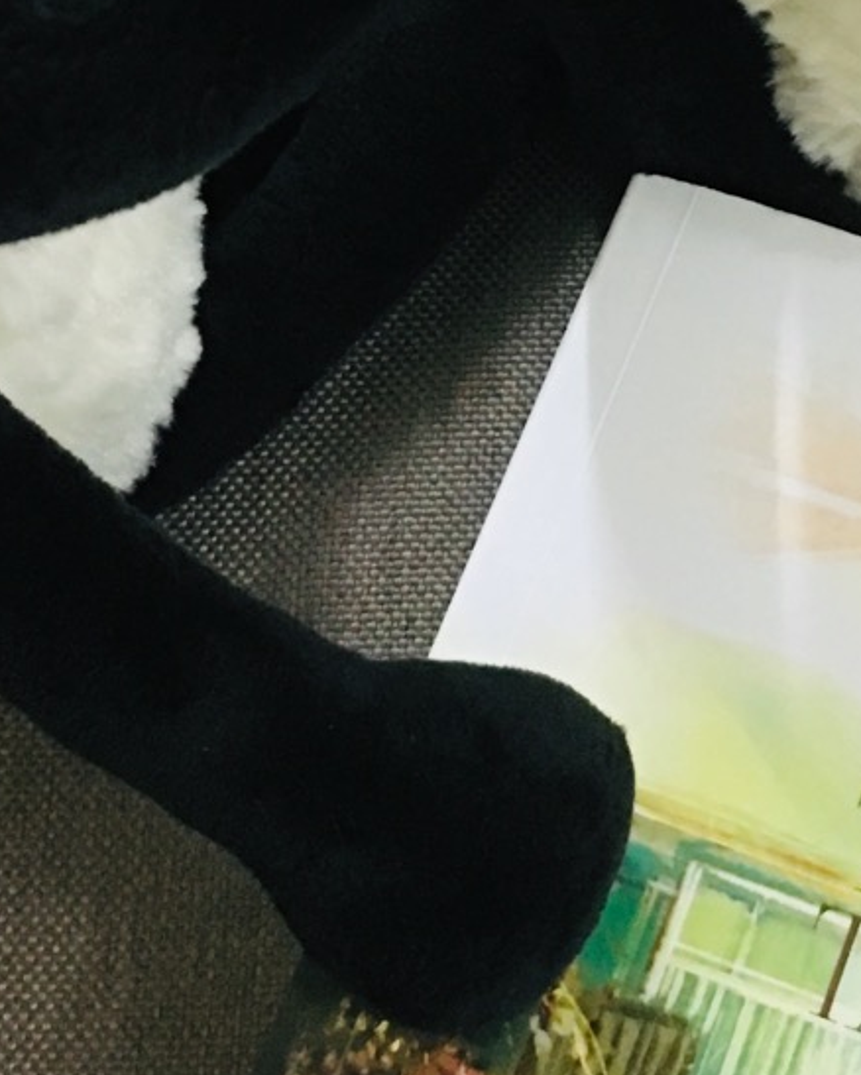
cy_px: 141
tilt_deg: -61.0
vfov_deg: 17.9
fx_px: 3375
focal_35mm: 106
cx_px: 403
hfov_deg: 14.5
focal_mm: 4.15
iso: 125
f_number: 2.2
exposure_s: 1/8
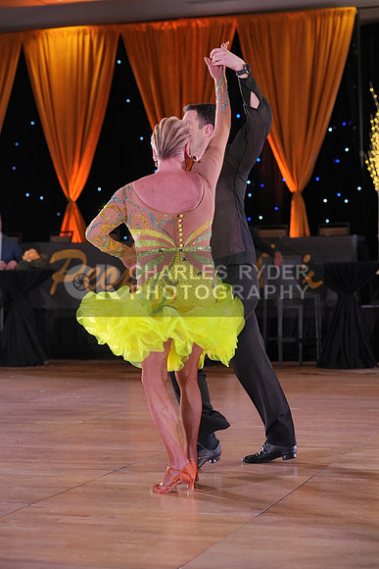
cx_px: 190
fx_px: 1278
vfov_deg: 25.1
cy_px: 284
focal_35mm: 81
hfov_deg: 16.9
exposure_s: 1/400
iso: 2000
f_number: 4
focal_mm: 81
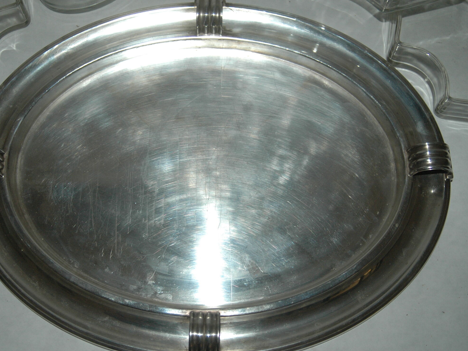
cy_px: 177
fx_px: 622
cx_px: 213
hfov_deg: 41.2
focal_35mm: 46
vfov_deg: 31.5
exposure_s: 1/60
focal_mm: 28
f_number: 3.5
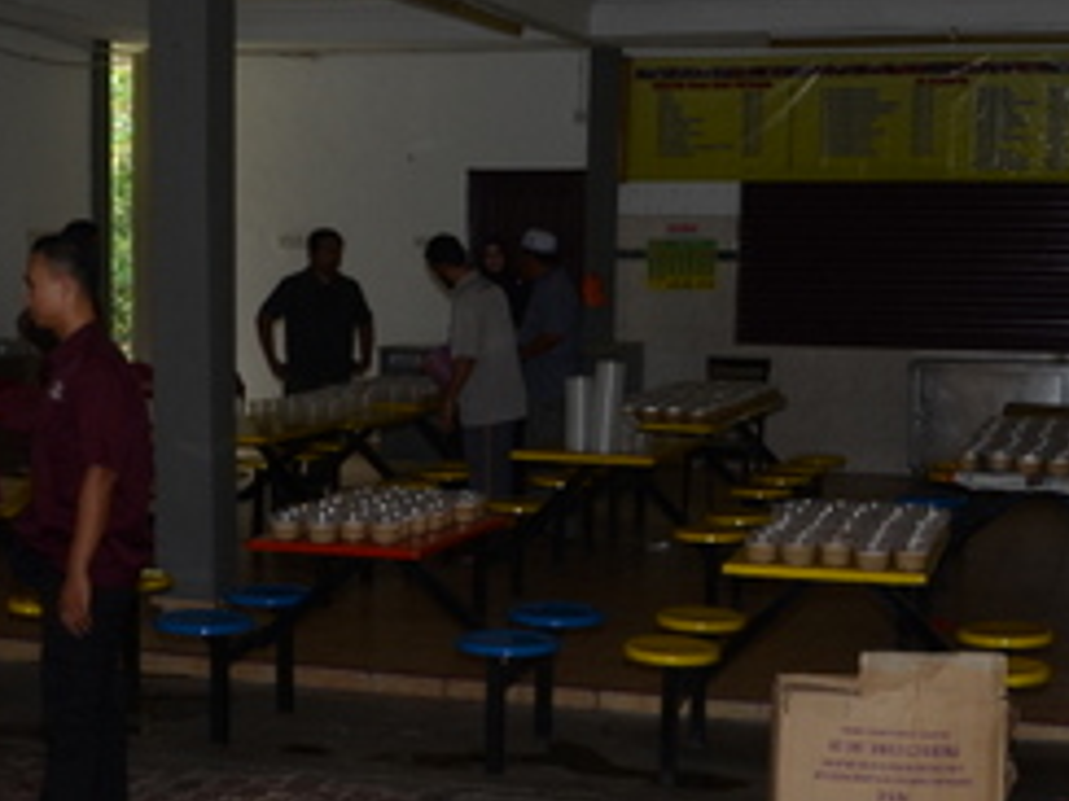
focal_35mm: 64
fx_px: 1984
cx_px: 451
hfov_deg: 30.1
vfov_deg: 22.8
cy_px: 451
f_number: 4
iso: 200
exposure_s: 1/250
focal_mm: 17
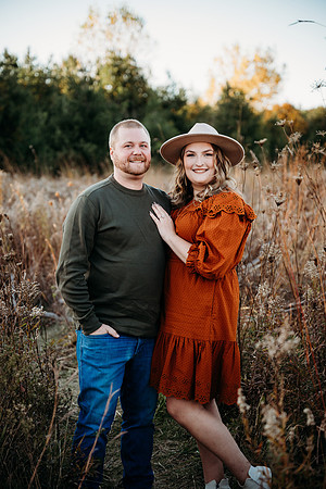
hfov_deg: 19.5
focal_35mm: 70
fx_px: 951
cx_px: 163
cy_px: 244
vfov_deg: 28.8
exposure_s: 1/320
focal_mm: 70
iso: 250
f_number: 2.8
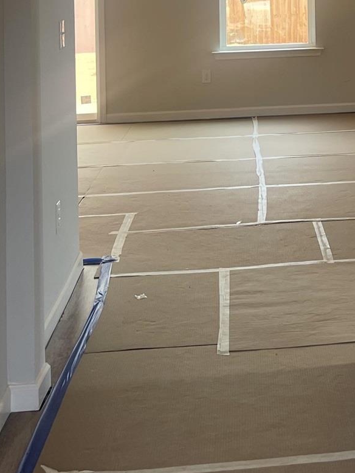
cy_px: -59
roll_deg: +0.8
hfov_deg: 18.9
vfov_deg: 24.4
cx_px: 415
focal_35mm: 74
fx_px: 1011
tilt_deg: +0.1
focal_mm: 5.1
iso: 40
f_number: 1.6
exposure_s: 1/121
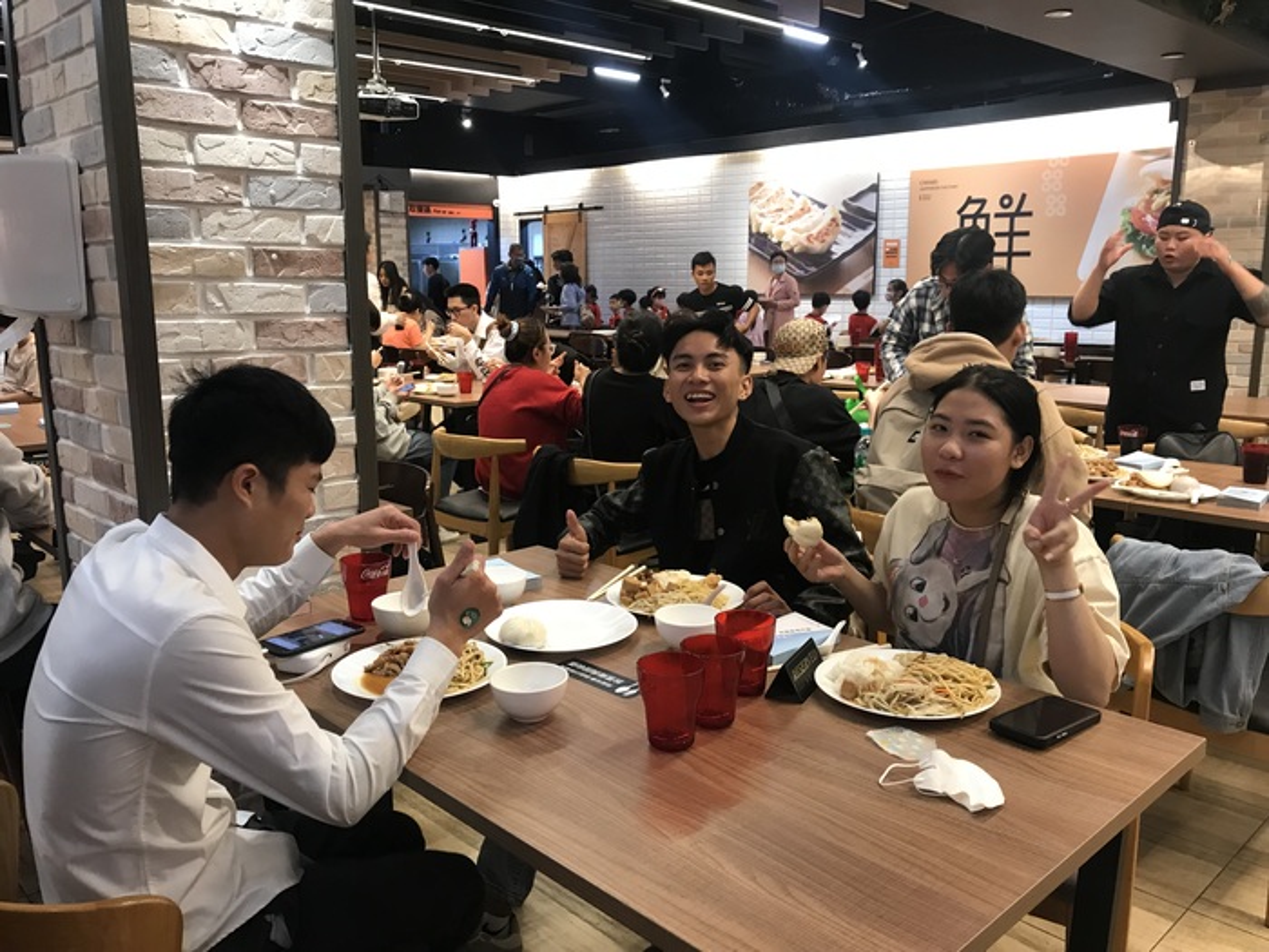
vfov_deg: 49.7
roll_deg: +0.4
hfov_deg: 63.4
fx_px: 1026
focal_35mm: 28
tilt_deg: -10.9
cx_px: 634
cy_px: 476
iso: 50
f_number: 1.8
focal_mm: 3.99
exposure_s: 1/15
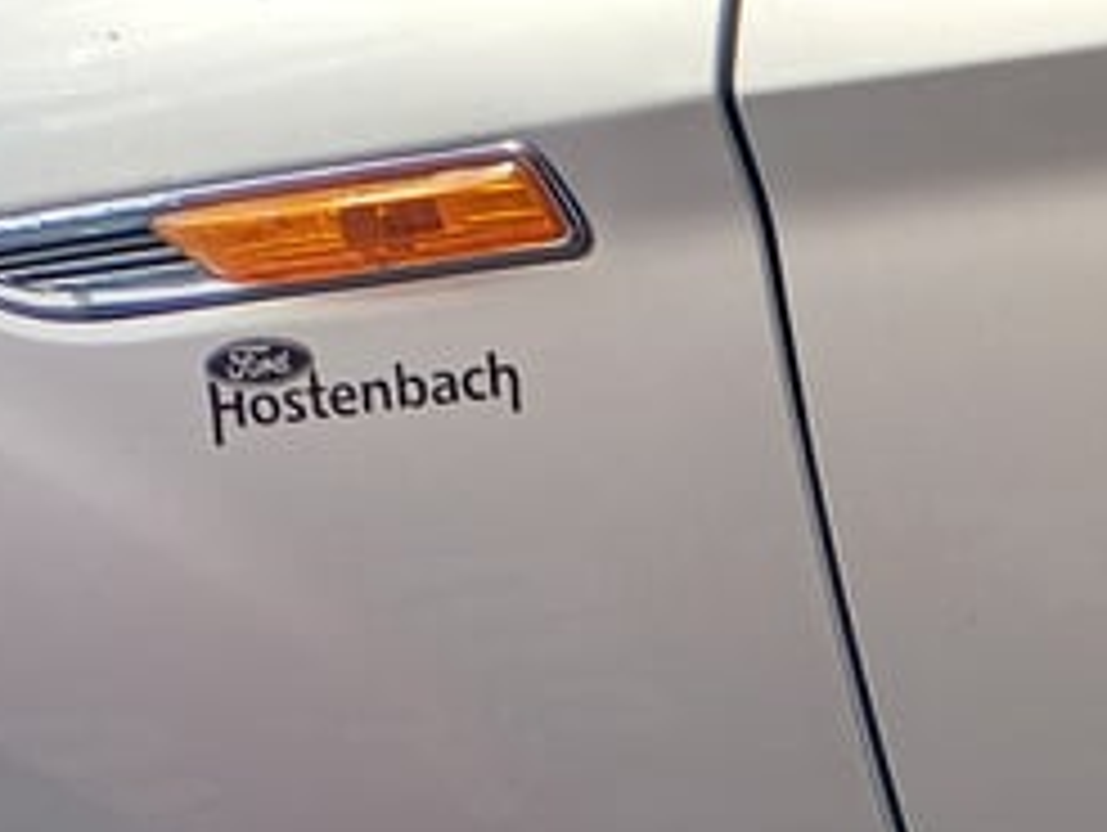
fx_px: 3329
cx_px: 2272
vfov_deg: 12.8
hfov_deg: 15.0
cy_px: 1570
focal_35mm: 104
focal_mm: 4.65
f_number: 1.8
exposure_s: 1/253
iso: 50
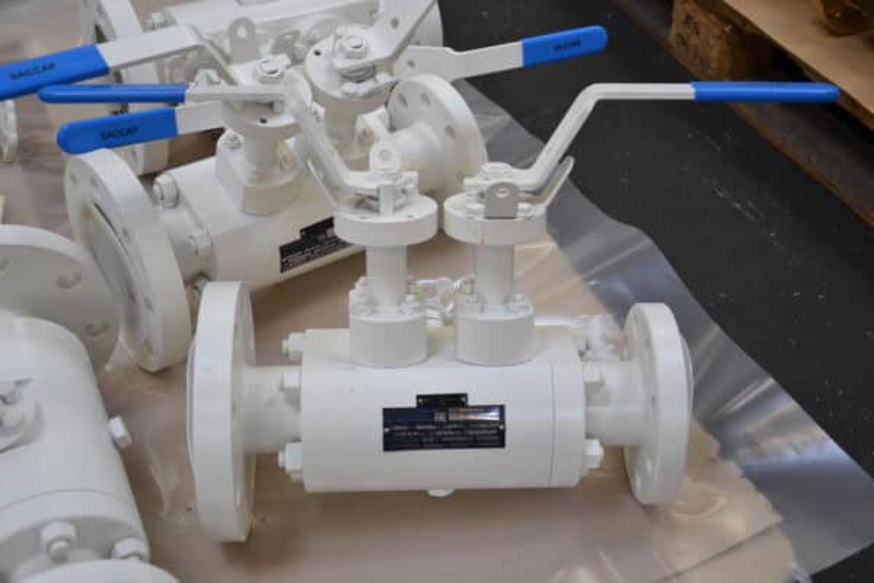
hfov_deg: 37.9
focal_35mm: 52
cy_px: 292
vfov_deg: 25.8
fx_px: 1274
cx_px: 437
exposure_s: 1/50
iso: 400
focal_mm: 35
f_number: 4.5
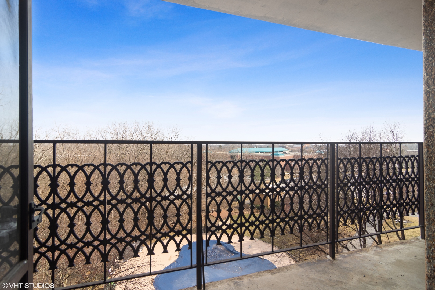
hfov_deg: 90.0
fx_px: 217
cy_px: 145
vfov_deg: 67.4
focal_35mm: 18
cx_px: 218
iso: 200
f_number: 8
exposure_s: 1/320
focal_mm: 12
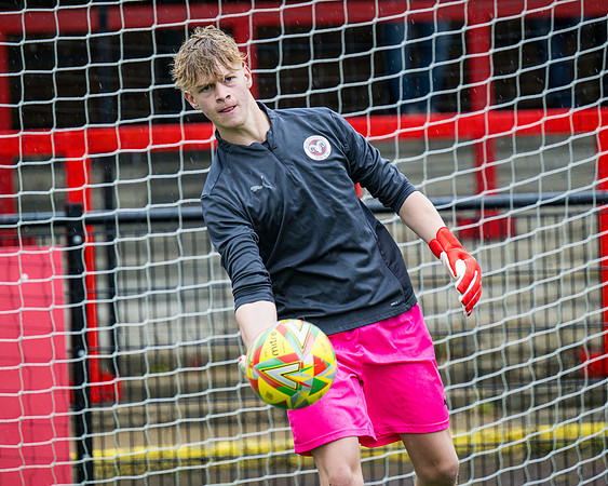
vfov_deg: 5.8
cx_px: 346
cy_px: 244
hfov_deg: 7.2
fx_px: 4826
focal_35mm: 268
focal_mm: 220
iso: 400
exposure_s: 1/800
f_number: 4
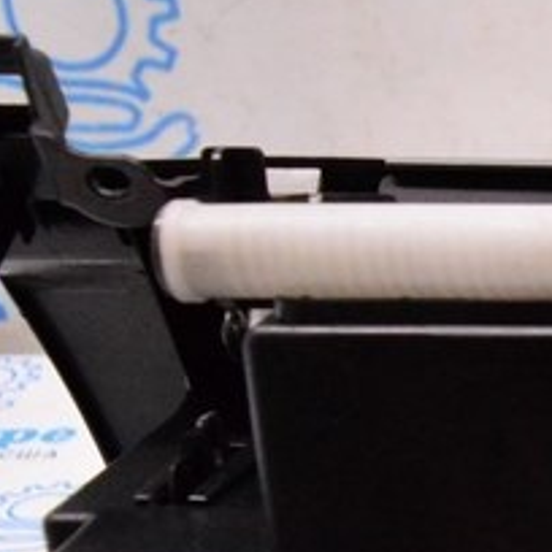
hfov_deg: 13.5
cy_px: 713
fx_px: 2075
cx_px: 1009
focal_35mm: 115
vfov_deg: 14.5
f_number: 3.5
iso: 3200
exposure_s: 1/320
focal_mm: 18
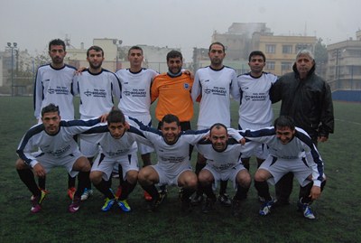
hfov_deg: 46.3
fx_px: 422
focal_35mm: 42
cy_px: 122
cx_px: 180
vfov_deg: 32.1
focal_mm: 28
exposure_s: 1/160
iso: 1600
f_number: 6.3
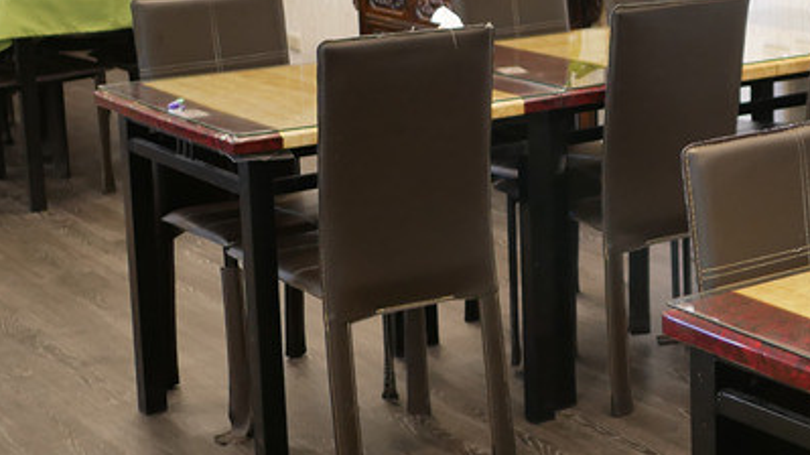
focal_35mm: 82
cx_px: 749
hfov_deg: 25.0
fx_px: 1760
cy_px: 128
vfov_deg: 14.7
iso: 320
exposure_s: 1/60
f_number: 1.7
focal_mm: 15
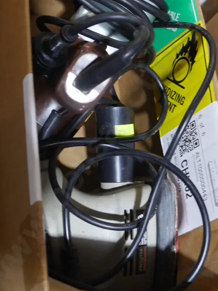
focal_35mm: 67
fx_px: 563
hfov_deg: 21.9
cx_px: 125
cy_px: 111
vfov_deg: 28.9
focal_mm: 22
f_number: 4.7
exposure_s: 1/60
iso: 1250
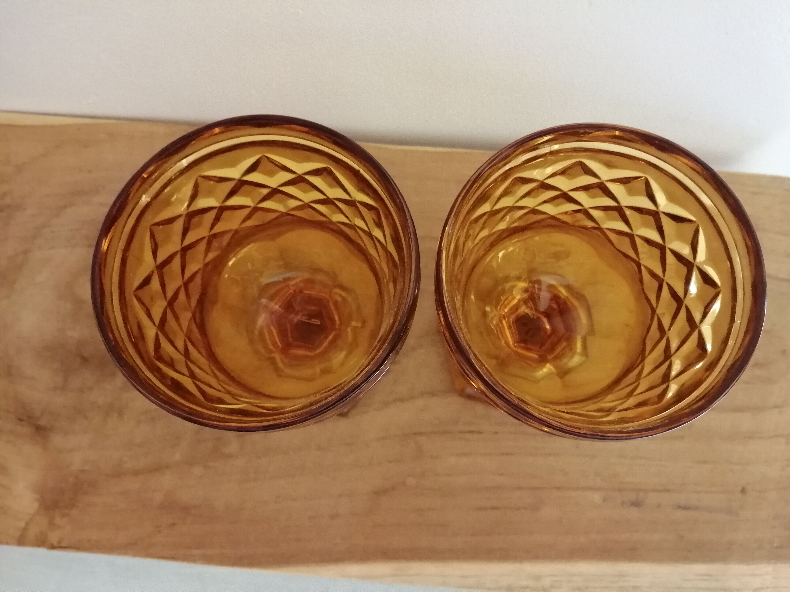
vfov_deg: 53.1
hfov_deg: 67.3
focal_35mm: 26
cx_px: 395
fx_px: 593
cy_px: 296
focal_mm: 3.62
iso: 500
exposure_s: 1/33.3
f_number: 1.8
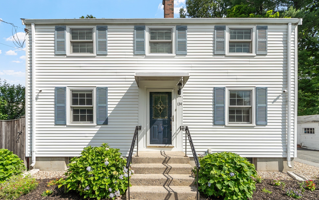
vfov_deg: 71.3
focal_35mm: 16
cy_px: 101
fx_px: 139
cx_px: 160
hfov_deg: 97.8
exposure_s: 1/320
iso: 100
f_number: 8
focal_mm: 10
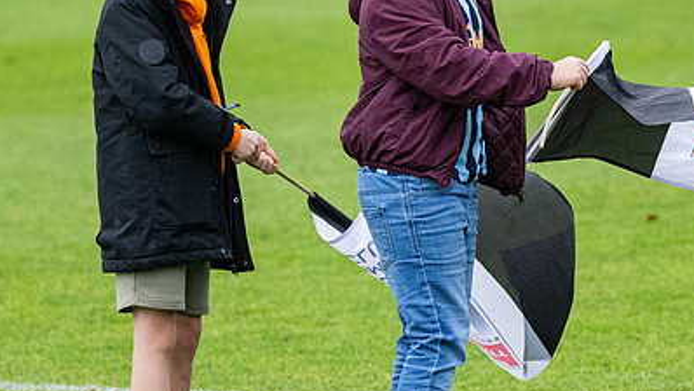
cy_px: 231
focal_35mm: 412
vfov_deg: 3.0
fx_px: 7583
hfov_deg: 5.2
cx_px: 380
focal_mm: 125
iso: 1600
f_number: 2.8
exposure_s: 1/1250
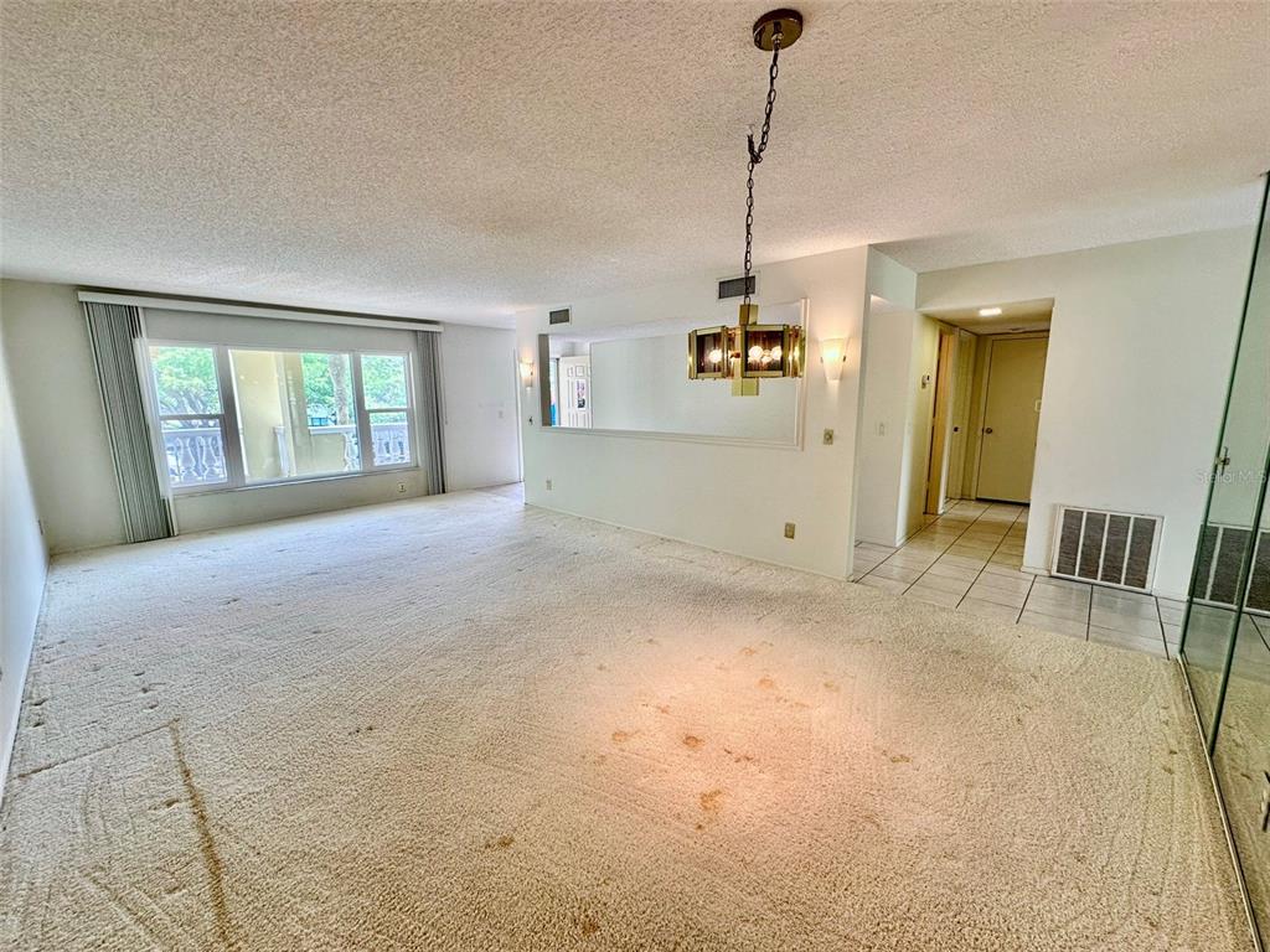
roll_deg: -0.2
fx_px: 514
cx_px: 635
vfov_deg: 85.7
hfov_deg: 102.1
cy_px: 476
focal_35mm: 14
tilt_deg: -9.7
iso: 100
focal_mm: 2.22
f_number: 2.2
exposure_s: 1/120
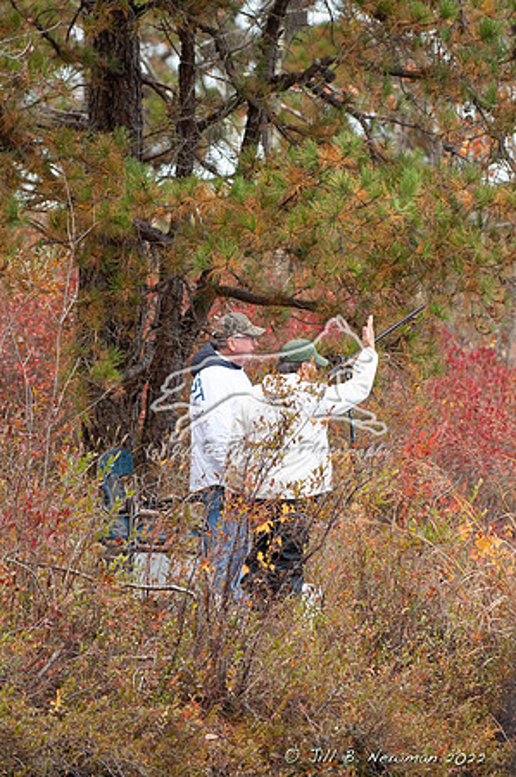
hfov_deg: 4.6
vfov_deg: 6.9
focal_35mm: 300
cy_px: 388
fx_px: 6472
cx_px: 218
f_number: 4
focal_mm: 200
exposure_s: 1/1000
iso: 500
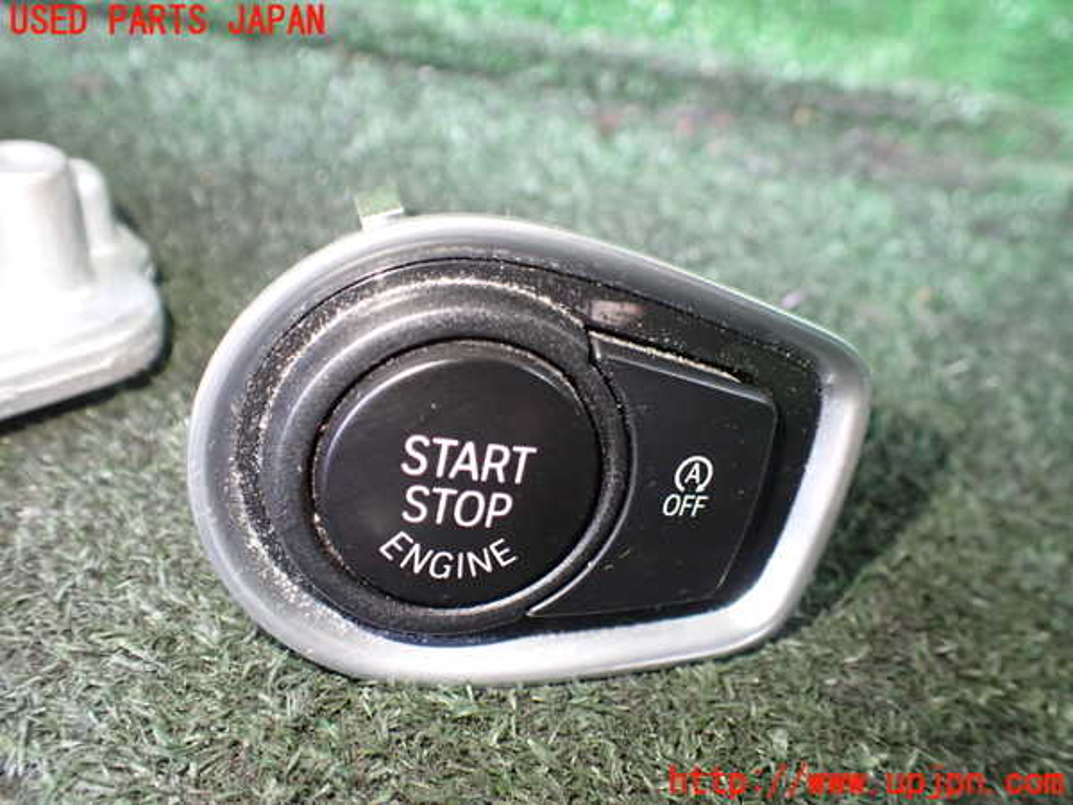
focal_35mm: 30
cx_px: 536
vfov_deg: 46.8
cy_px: 402
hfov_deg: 60.0
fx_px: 930
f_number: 2.3
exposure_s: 1/50
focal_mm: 5.4
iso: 800
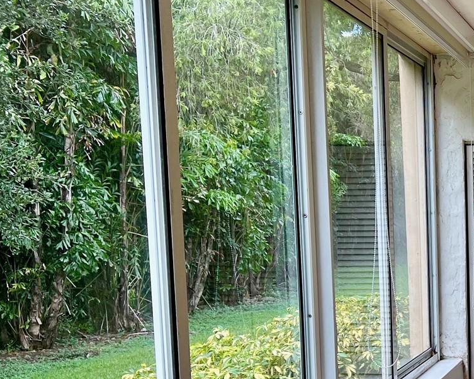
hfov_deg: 25.2
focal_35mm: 69
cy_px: 338
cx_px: 542
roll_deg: +0.9
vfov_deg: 21.7
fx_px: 968
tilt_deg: -8.0
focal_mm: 5.7
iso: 40
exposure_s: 1/224
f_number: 1.5
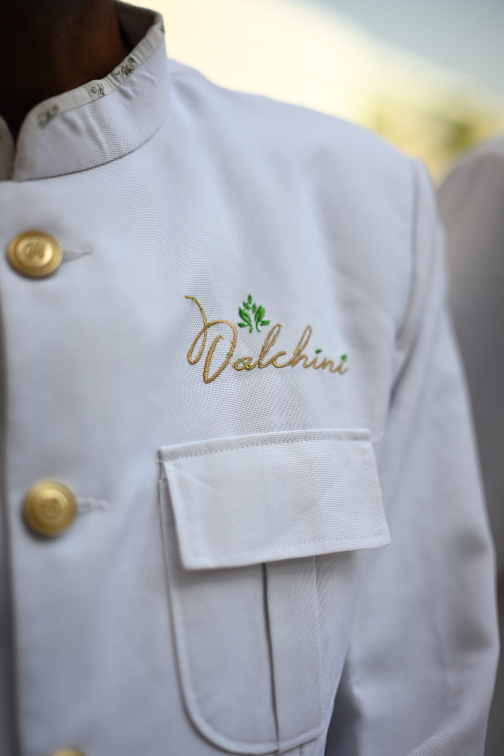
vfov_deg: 39.6
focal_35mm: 50
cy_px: 378
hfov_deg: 27.0
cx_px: 252
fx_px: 1050
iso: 400
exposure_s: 1/320
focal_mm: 50
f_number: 1.4
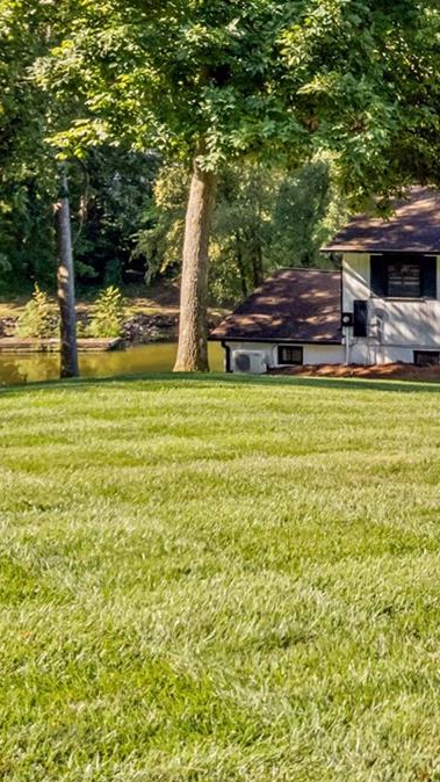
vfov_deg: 29.4
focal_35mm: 70
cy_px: 141
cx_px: 625
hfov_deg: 16.0
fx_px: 1452
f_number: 2.8
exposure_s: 1/640
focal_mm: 8.38
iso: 110
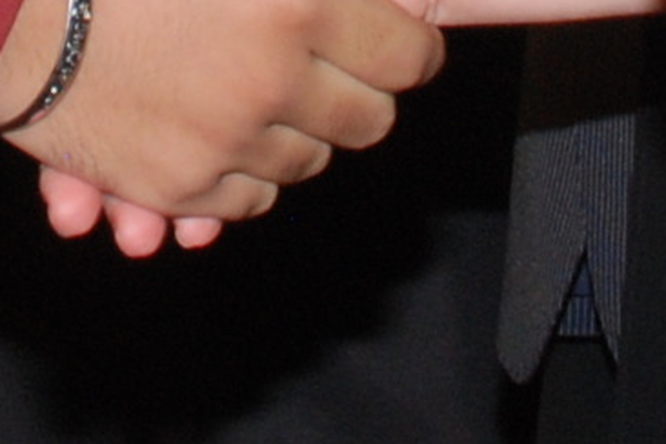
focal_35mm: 369
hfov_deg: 5.6
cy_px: -1250
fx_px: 6825
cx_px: 249
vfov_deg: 3.6
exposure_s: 1/60
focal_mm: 31
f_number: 10
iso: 400
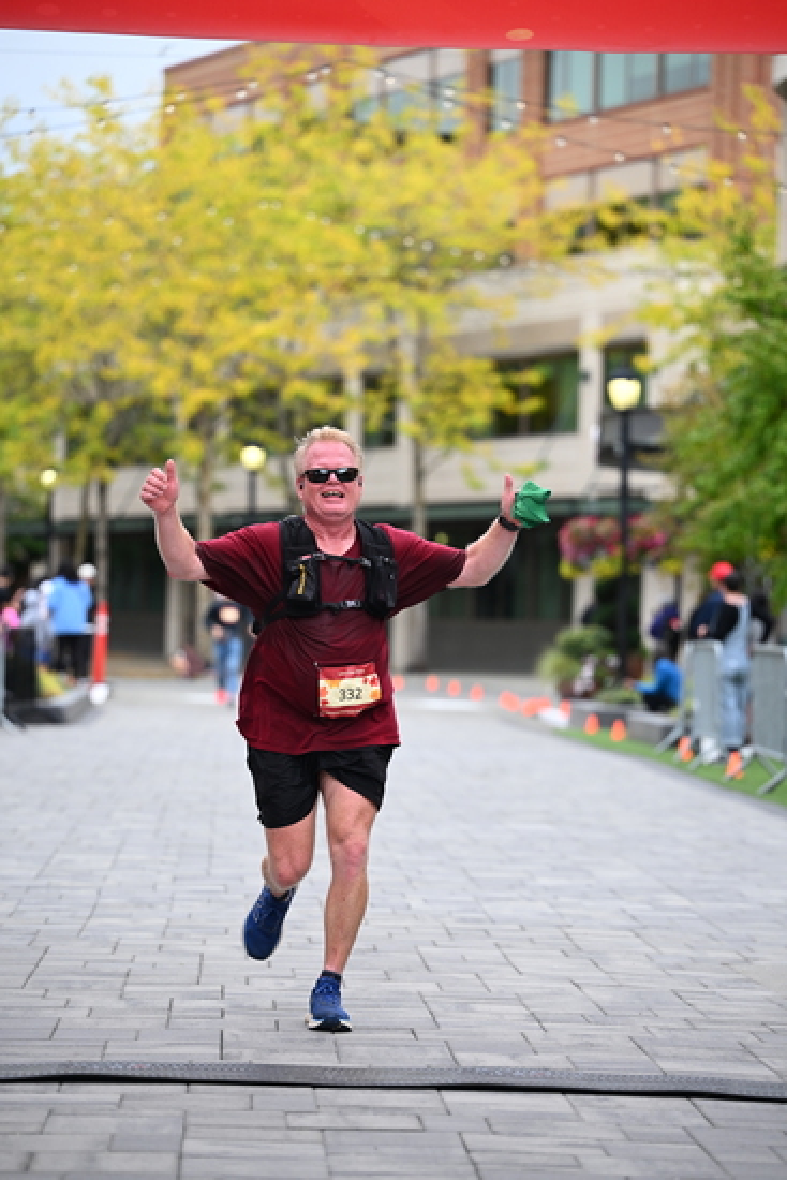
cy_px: 590
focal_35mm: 120
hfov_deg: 11.4
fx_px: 3932
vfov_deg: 17.1
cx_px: 394
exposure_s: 1/2000
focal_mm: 120
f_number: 2.8
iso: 640
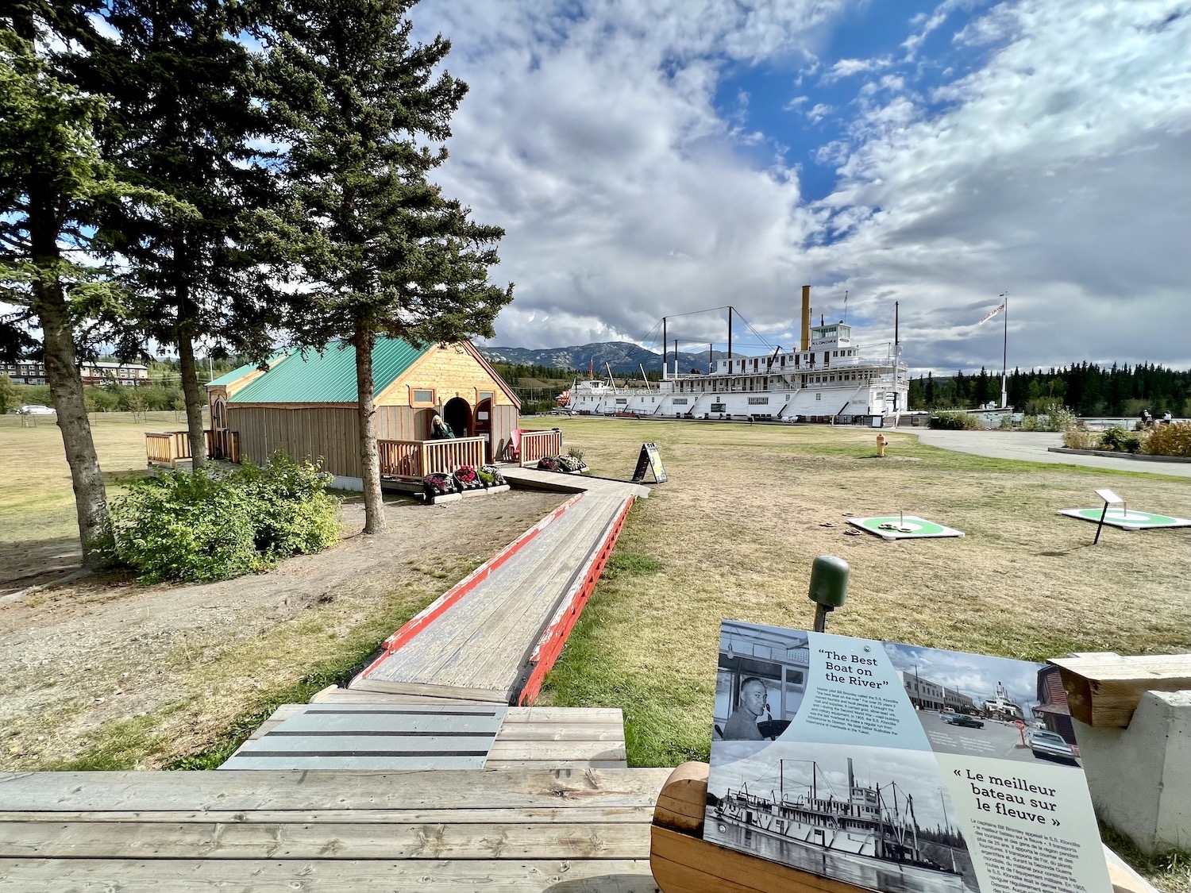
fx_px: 447
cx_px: 596
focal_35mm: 13
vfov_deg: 89.9
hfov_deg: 106.2
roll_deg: +3.0
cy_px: 446
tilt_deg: -5.0
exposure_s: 1/2179
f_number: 1.8
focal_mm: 1.57
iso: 32
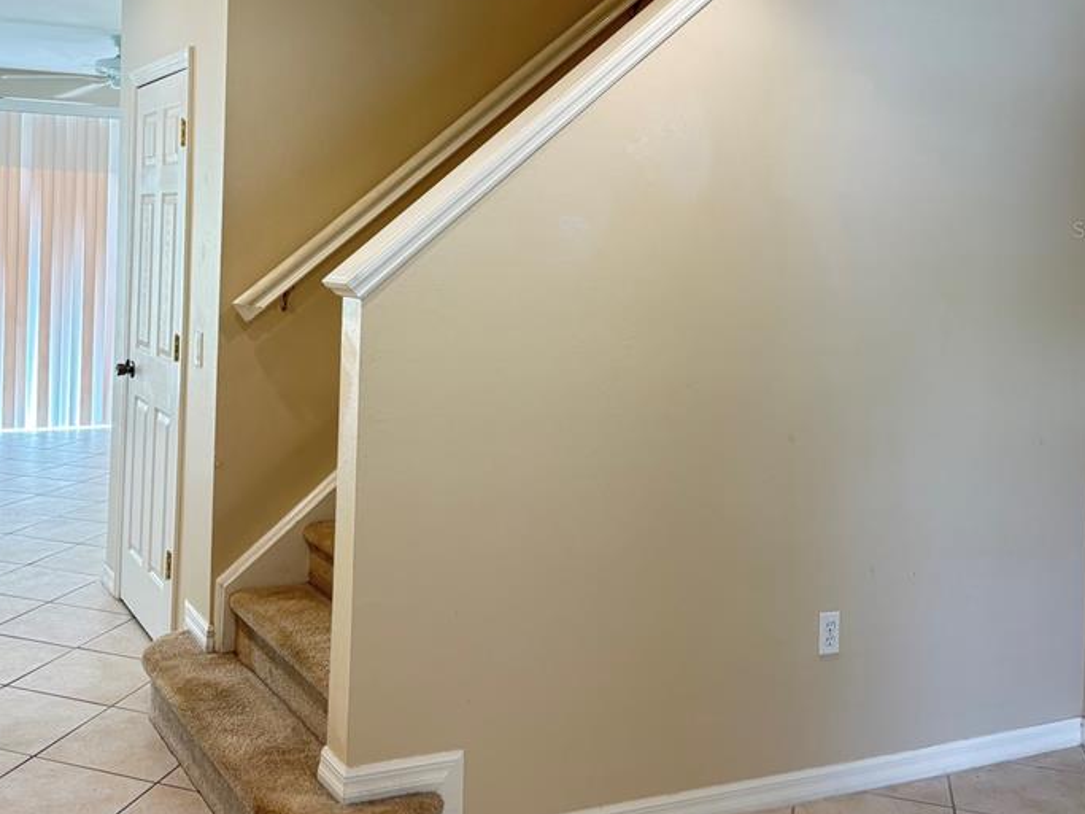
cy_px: 229
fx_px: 1222
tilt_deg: -1.2
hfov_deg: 47.1
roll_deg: -1.2
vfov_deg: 36.2
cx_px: 356
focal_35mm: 39
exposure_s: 1/60
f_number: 1.6
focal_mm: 5.96
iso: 160
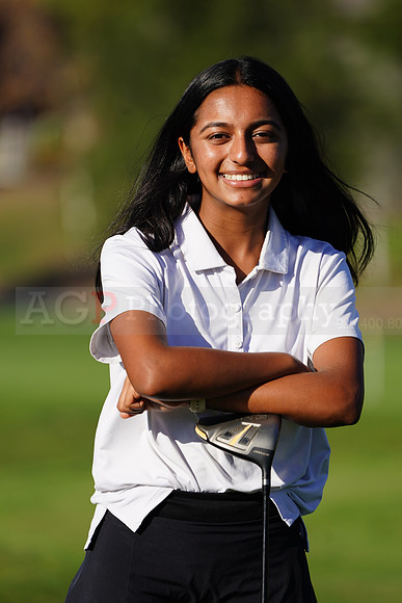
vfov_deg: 5.9
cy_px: 302
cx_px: 201
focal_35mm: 352
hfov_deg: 3.9
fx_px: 5892
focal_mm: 352
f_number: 6.3
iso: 100
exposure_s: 1/500
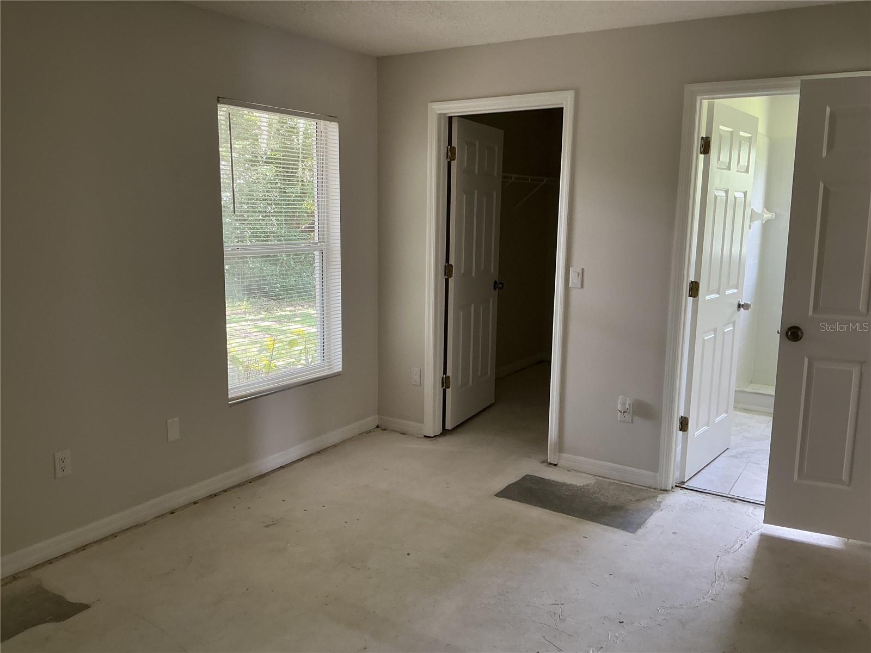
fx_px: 730
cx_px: 436
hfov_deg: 61.7
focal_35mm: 29
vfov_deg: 48.2
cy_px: 326
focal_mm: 3
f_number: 1.8
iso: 80
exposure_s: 1/60
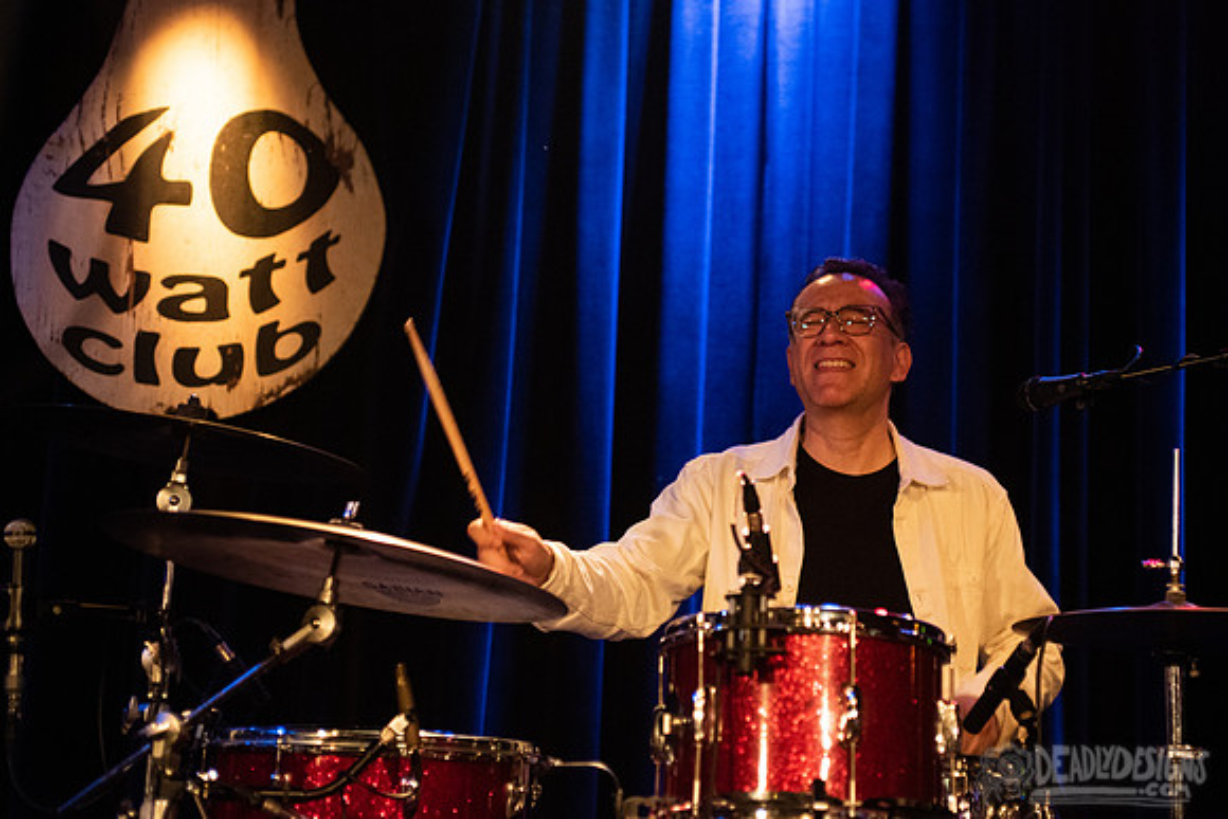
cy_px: 362
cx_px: 686
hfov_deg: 25.9
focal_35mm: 78
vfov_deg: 17.5
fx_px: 2667
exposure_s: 1/125
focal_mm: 70
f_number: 3.2
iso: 3200
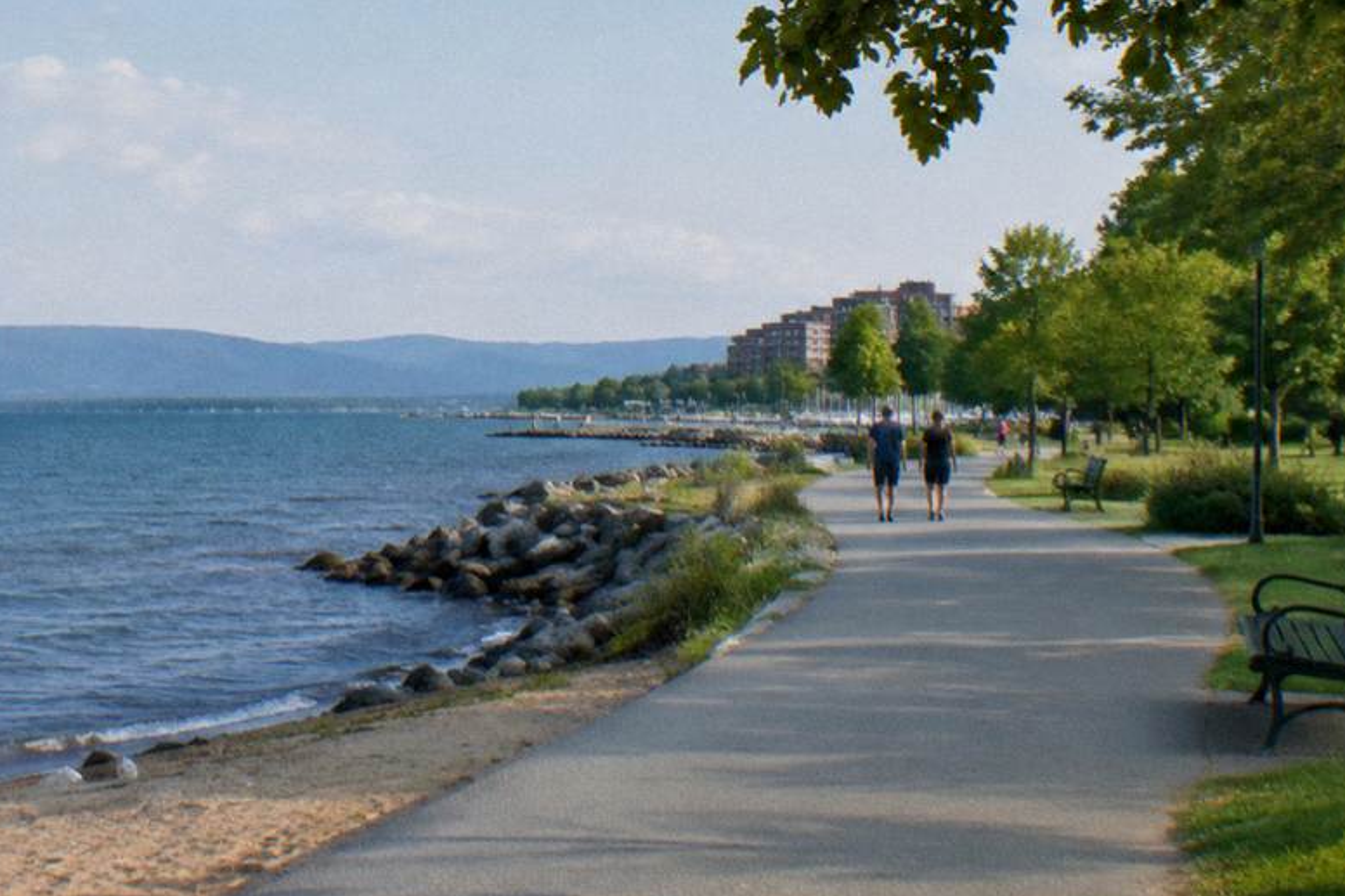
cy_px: 486
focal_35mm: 66
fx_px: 2465
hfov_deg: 30.3
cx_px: 456
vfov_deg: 20.6
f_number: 10
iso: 500
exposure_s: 1/320
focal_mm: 40
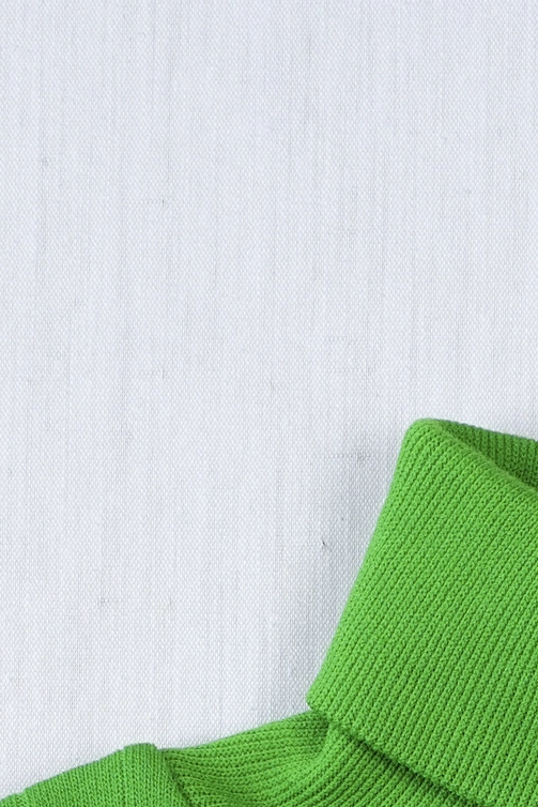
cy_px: 1465
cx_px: 212
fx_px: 11292
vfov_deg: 4.1
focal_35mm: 504
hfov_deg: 2.7
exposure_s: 1/40
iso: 320
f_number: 8
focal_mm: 88
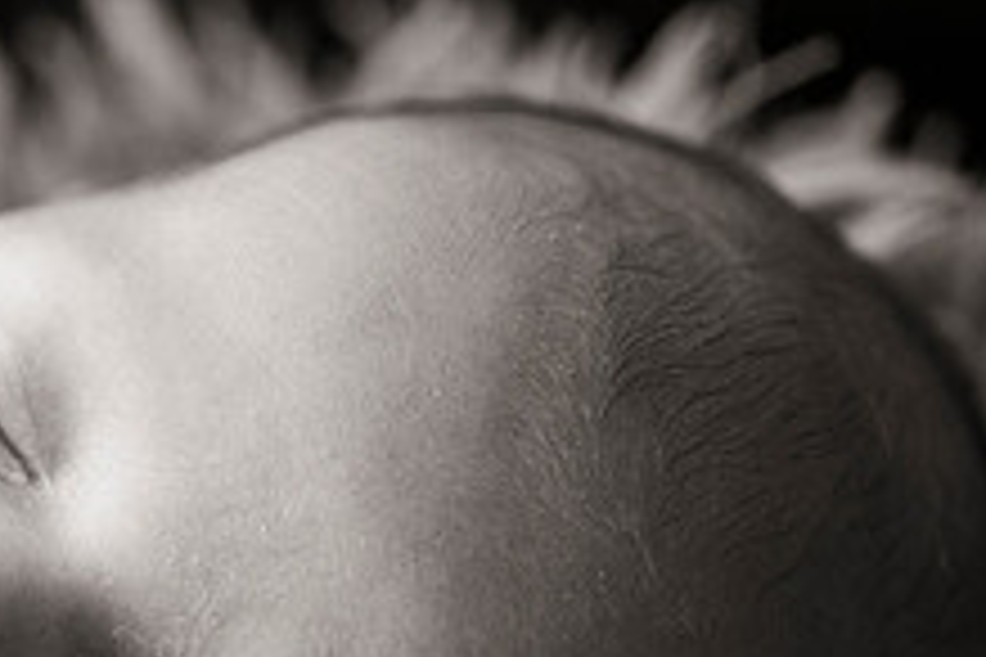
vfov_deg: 5.8
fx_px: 6518
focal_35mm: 238
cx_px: -131
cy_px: 718
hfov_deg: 8.6
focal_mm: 90
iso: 1000
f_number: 3.5
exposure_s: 1/320
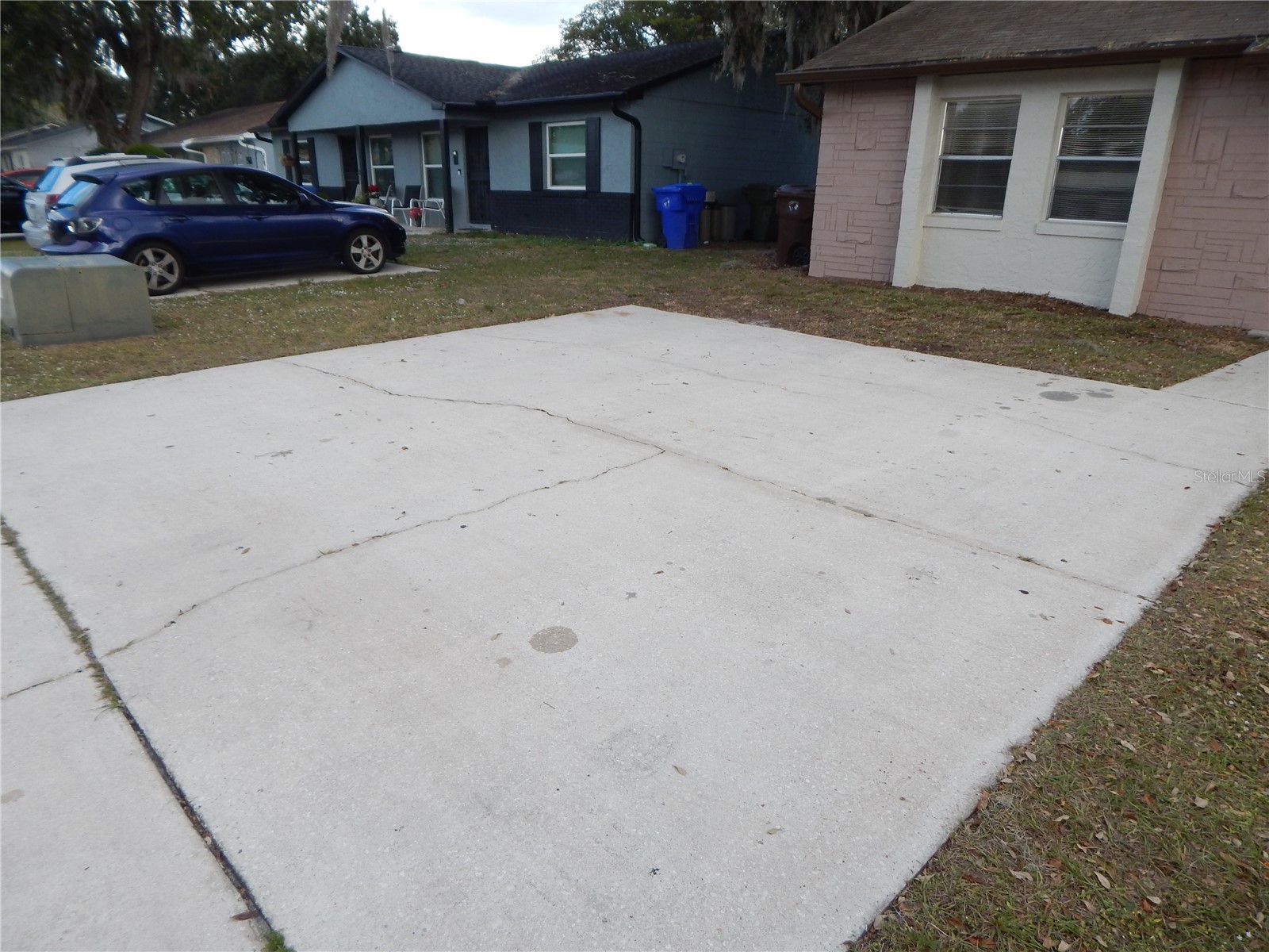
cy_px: 476
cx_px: 634
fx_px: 807
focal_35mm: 22
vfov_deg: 61.1
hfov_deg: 76.4
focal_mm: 4
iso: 125
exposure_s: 1/500
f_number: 3
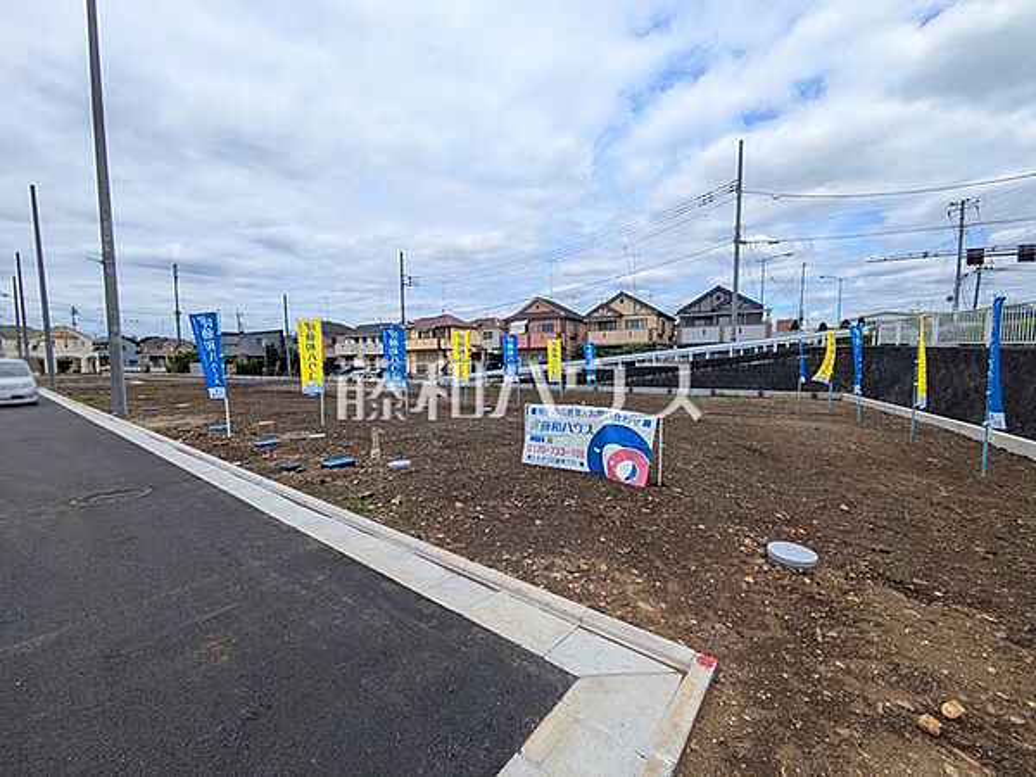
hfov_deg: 102.1
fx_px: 419
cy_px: 388
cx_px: 518
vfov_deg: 85.7
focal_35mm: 14
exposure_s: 1/2137
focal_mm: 1.83
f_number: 2.2
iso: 51
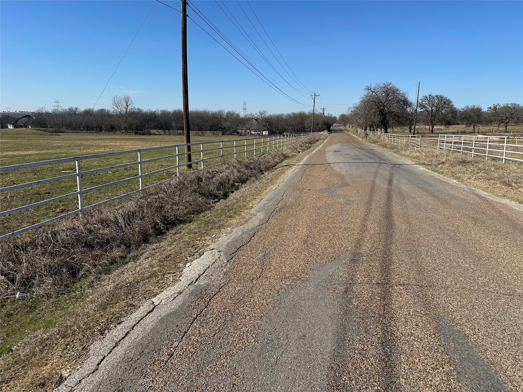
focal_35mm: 24
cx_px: 262
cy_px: 196
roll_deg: -0.5
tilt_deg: -11.5
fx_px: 363
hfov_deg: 71.6
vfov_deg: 56.8
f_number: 1.78
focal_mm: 6.86
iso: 80
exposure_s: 1/5263
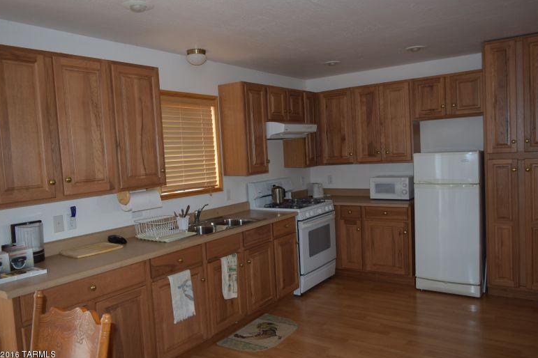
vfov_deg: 46.4
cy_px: 184
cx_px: 269
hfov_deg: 65.5
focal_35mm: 28
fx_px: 418
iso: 280
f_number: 3.5
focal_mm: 18
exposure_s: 1/60
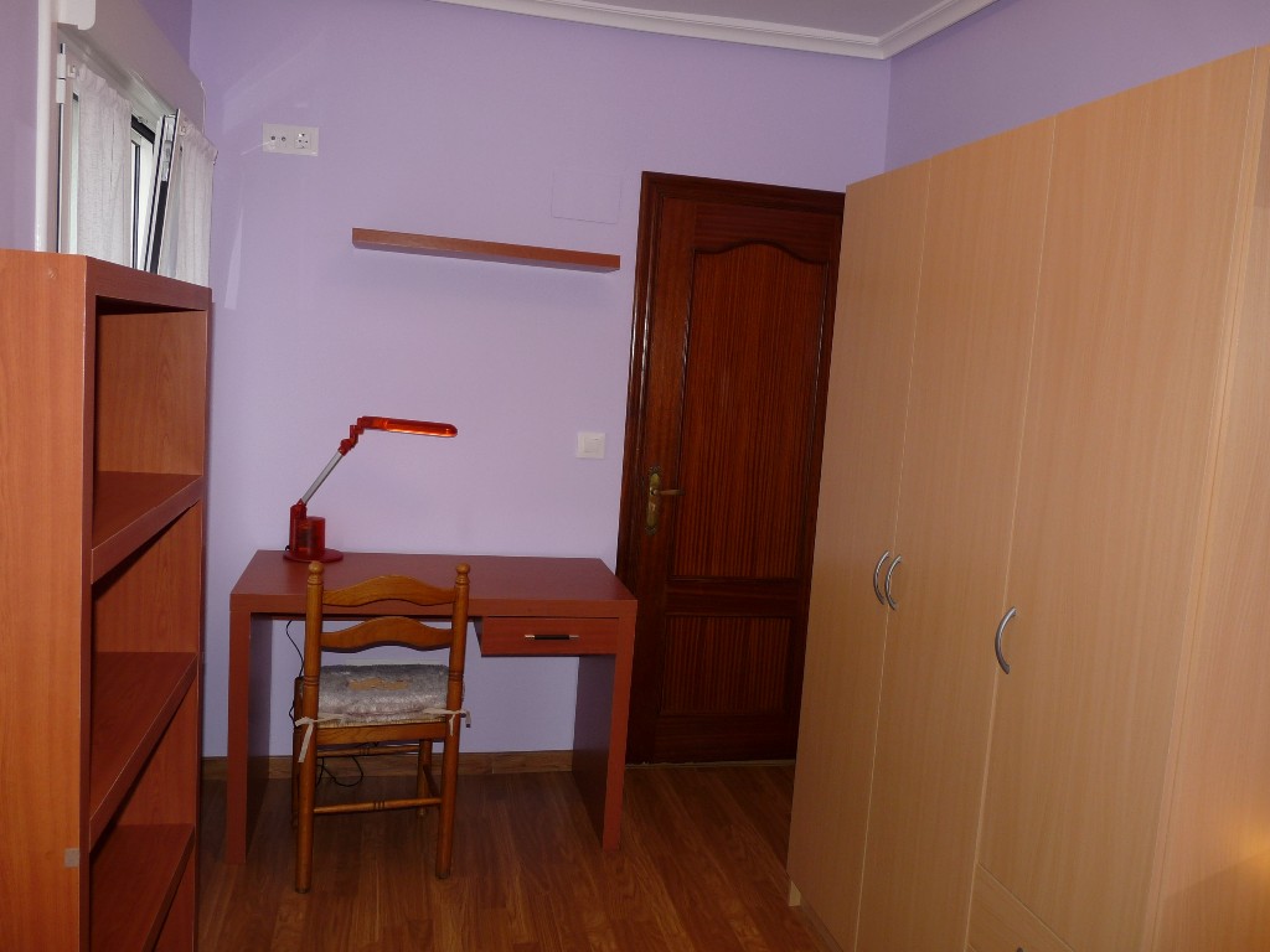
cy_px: 476
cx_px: 635
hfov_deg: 65.3
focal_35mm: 27
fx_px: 991
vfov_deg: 51.4
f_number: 2.8
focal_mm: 4.8
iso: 100
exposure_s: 1/30
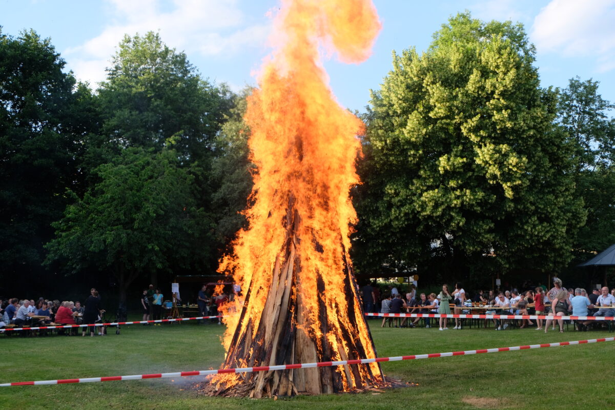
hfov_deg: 40.3
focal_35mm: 49
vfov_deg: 27.5
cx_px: 308
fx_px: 837
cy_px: 205
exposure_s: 1/400
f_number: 5.6
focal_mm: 32.5
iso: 400
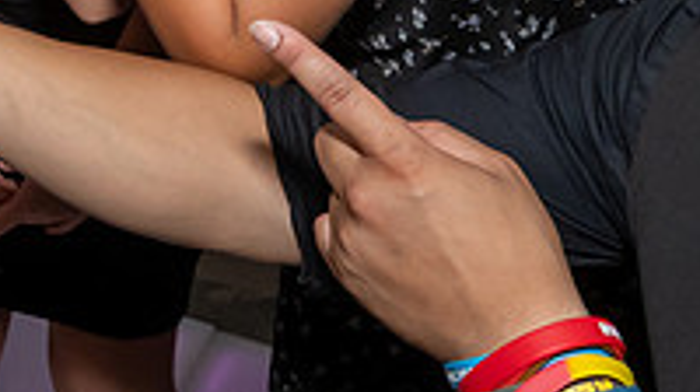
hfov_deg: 20.2
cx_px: -300
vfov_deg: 12.0
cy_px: -287
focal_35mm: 93
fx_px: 1724
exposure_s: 1/250
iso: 1000
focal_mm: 17
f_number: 8
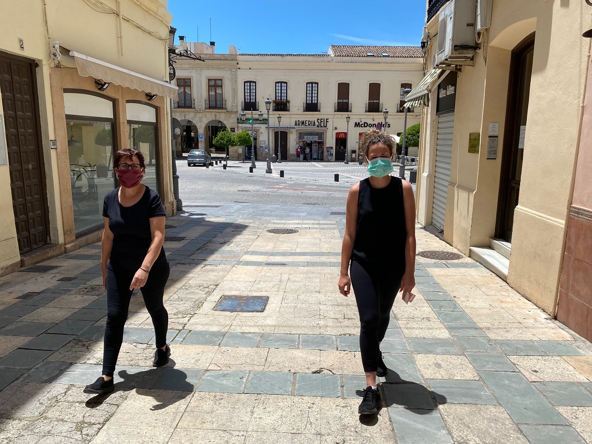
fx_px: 445
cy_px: 222
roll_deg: -0.4
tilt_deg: -12.7
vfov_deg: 53.1
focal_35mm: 26
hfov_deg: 67.3
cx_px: 296
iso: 32
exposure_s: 1/3205
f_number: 1.8
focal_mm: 4.25
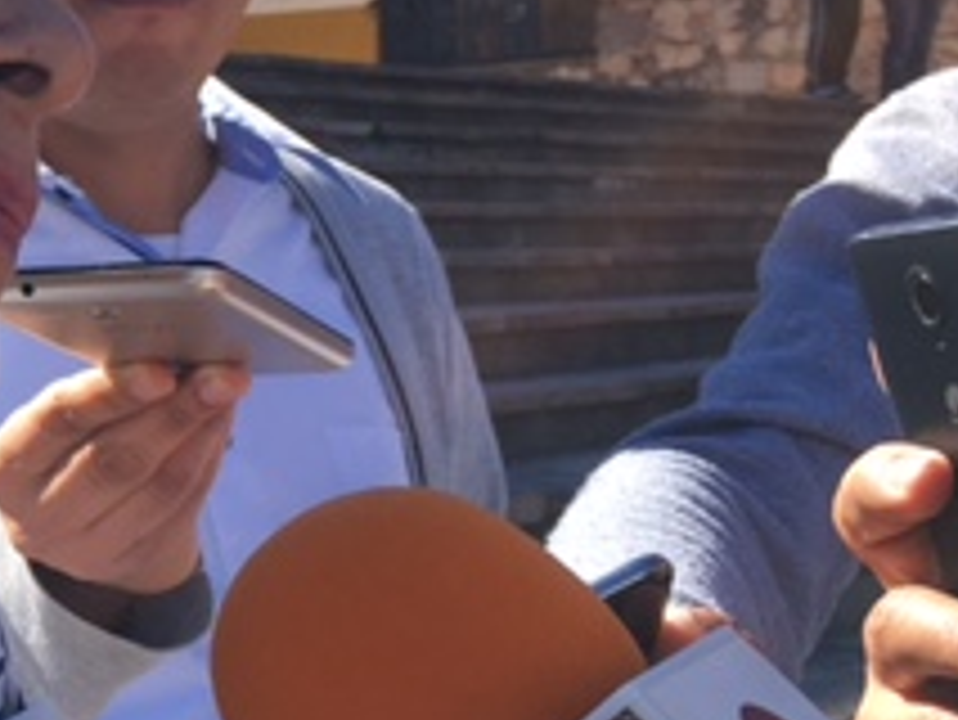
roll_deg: +0.2
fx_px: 2409
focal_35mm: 87
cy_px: 387
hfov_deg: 20.0
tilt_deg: -2.5
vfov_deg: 17.0
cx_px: -396
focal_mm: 4.15
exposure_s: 1/615
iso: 25
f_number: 2.2
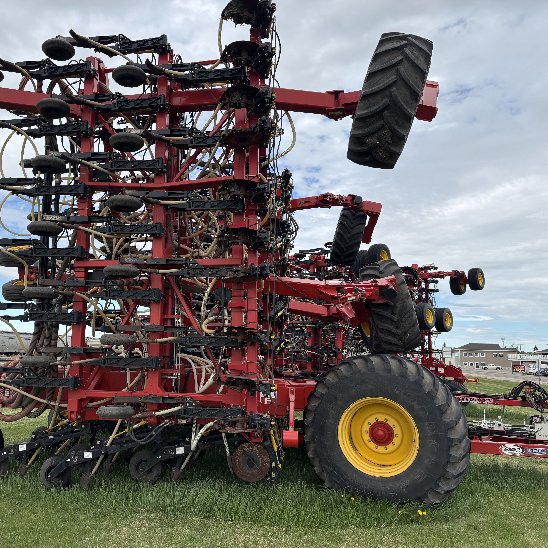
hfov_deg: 51.8
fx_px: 555
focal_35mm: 31
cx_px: 193
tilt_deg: +7.3
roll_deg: -2.4
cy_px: 274
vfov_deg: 52.5
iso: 50
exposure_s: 1/2398
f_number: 1.6
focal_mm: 5.96
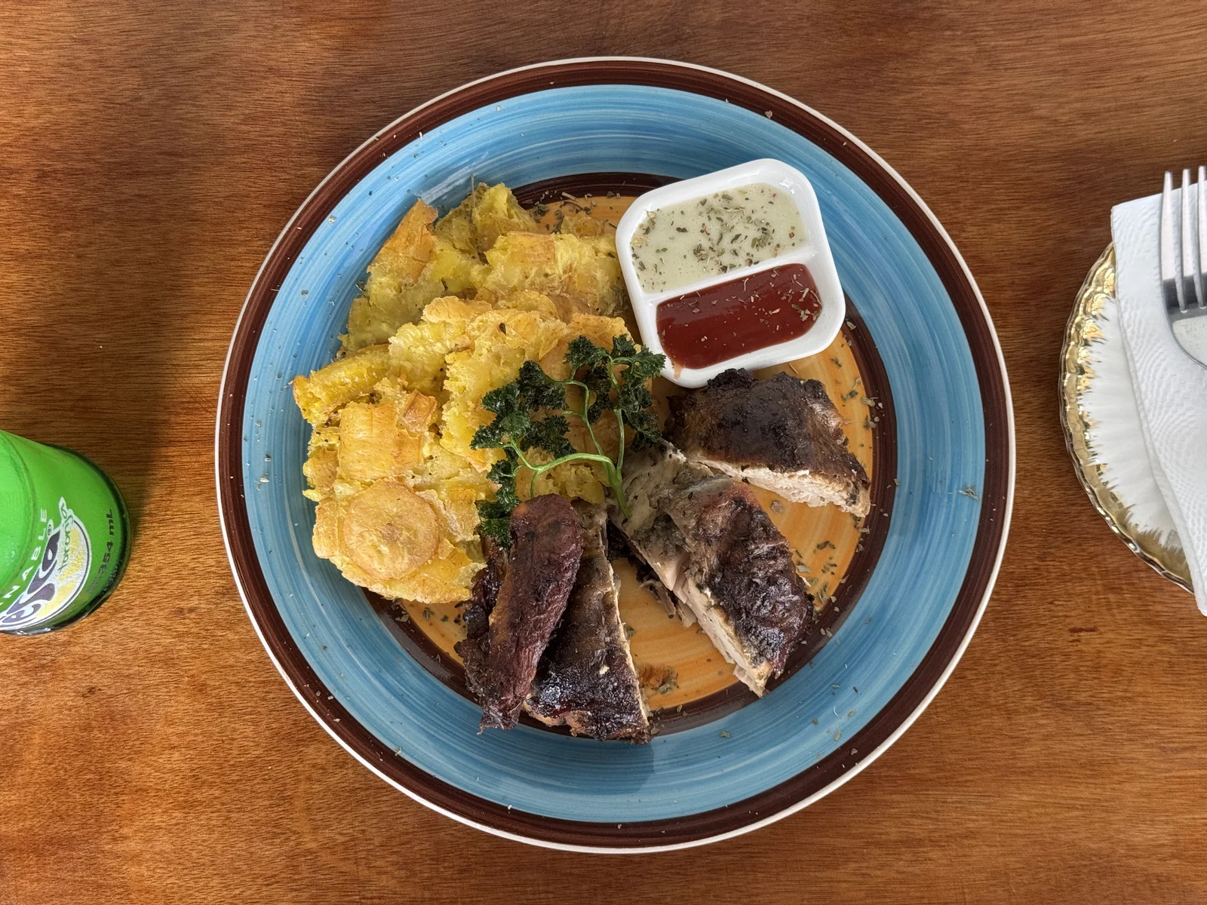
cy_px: 452
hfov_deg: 39.7
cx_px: 604
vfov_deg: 30.3
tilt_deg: -85.3
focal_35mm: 48
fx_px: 1674
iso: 250
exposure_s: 1/44
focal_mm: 6.76
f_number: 1.78
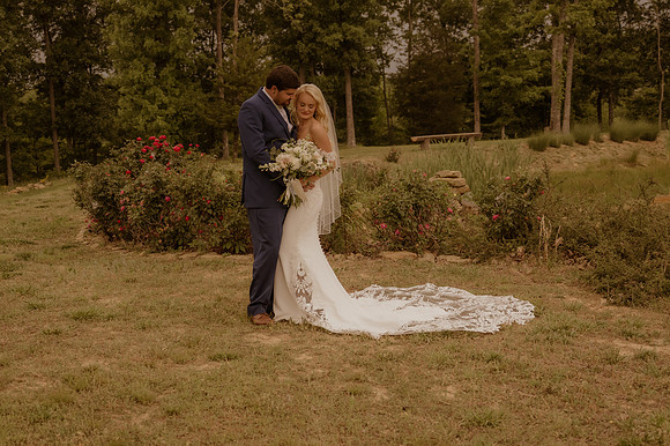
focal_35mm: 50
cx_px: 335
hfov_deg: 39.6
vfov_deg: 27.0
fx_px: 930
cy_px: 223
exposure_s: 1/1250
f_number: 2.8
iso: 1000
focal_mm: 33.5
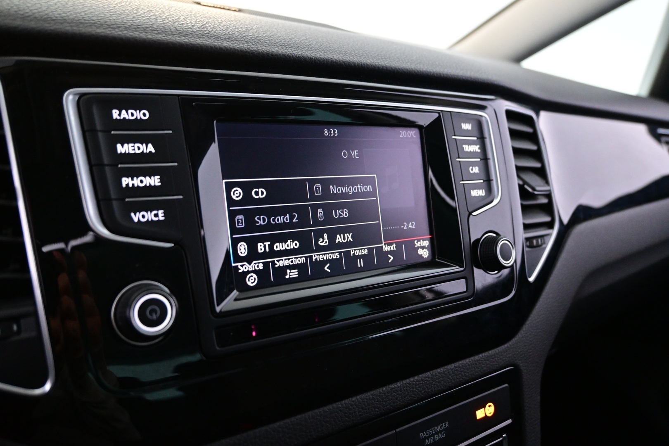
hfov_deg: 63.2
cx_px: 334
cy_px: 223
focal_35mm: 29
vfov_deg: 44.6
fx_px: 544
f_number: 3.8
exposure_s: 1/30
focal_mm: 19.5
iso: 2500
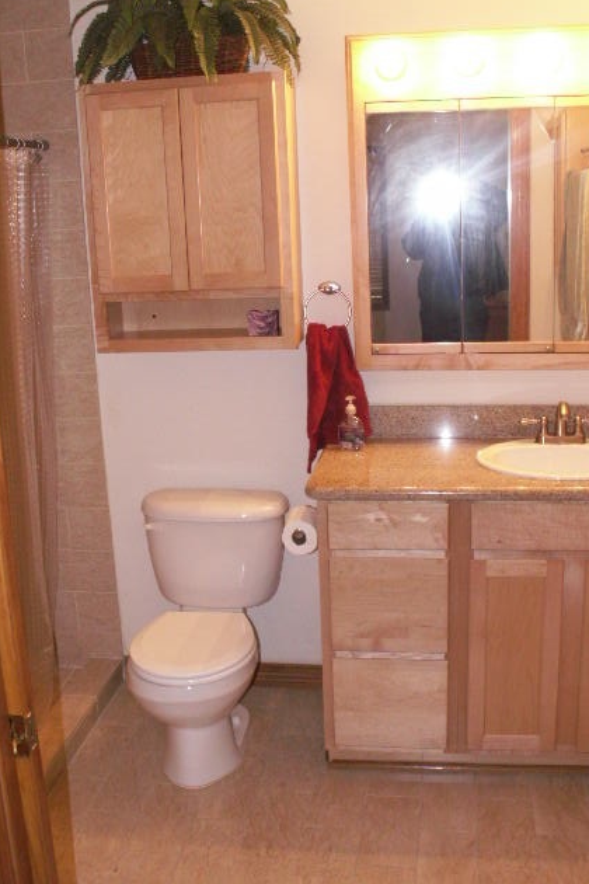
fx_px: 908
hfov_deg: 35.9
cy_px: 436
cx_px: 334
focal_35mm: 37
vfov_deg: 51.9
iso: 160
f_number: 2.8
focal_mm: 5.86
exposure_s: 1/40
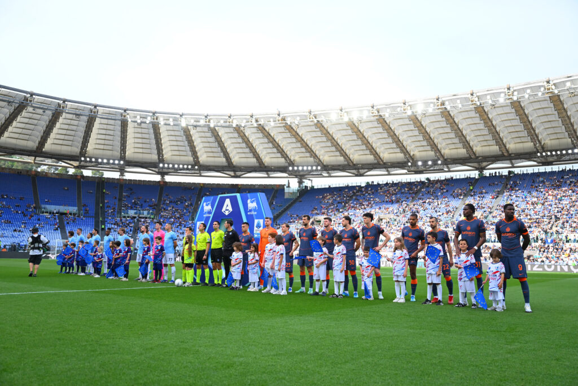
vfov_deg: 43.0
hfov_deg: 61.1
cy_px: 193
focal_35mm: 30
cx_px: 289
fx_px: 490
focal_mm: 30.5
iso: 500
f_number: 2.8
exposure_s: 1/2000
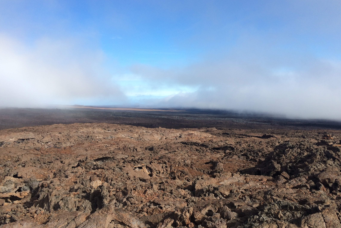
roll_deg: +1.0
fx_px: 294
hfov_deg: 60.3
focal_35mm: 31
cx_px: 174
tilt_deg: -6.4
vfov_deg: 42.3
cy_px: 127
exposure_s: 1/1414
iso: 32
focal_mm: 4.15
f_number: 2.2
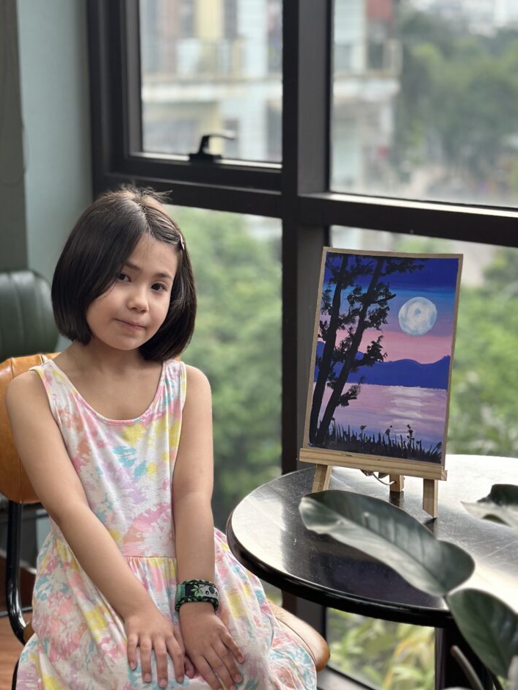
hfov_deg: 21.6
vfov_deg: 28.6
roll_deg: -0.7
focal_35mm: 68
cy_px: 336
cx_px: 248
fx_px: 1356
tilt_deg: -11.3
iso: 80
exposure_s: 1/363
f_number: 1.78
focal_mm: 6.86
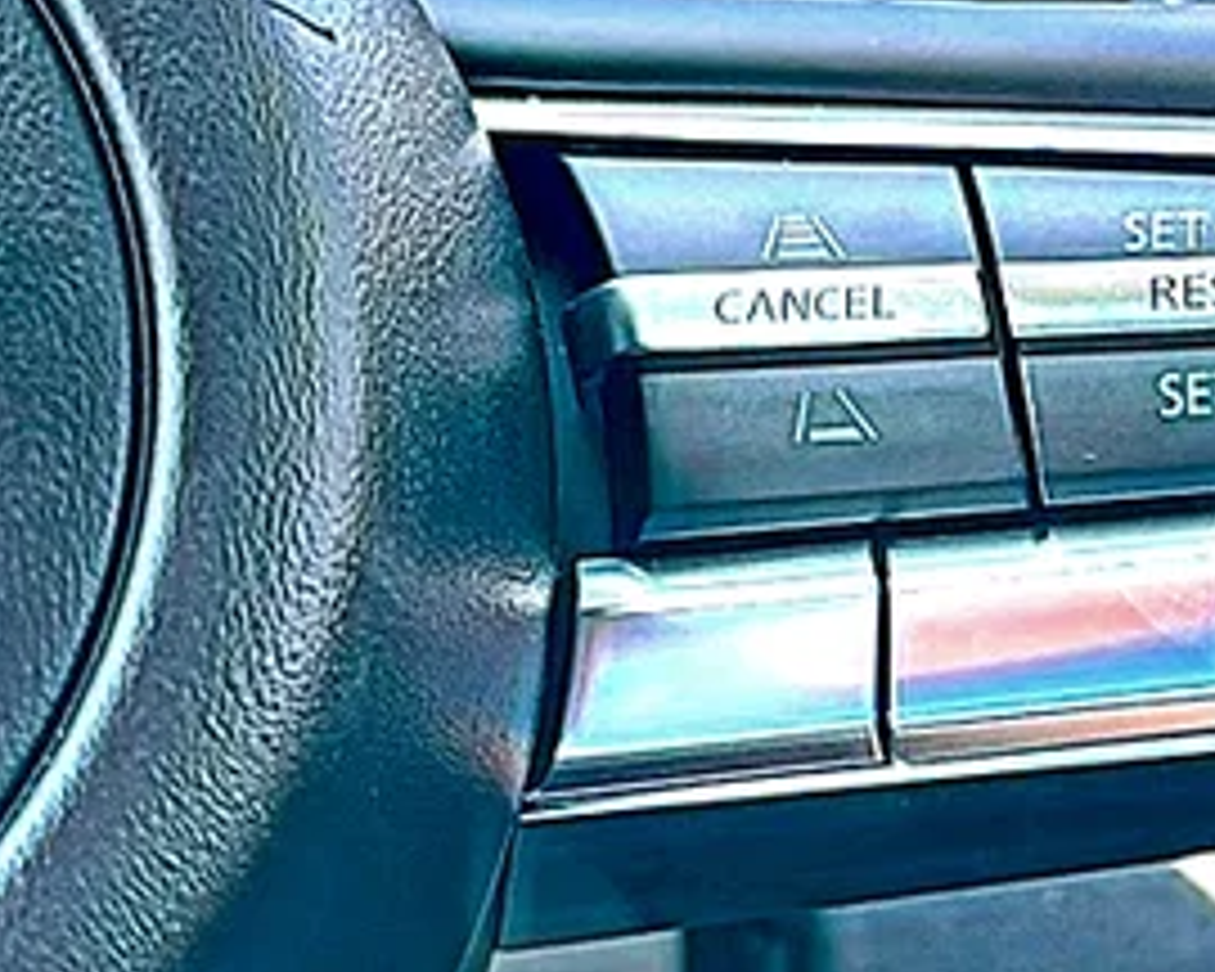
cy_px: 353
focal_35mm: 109
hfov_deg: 17.2
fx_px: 3920
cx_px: 1197
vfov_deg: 14.1
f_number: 1.78
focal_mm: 6.86
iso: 80
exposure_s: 1/88
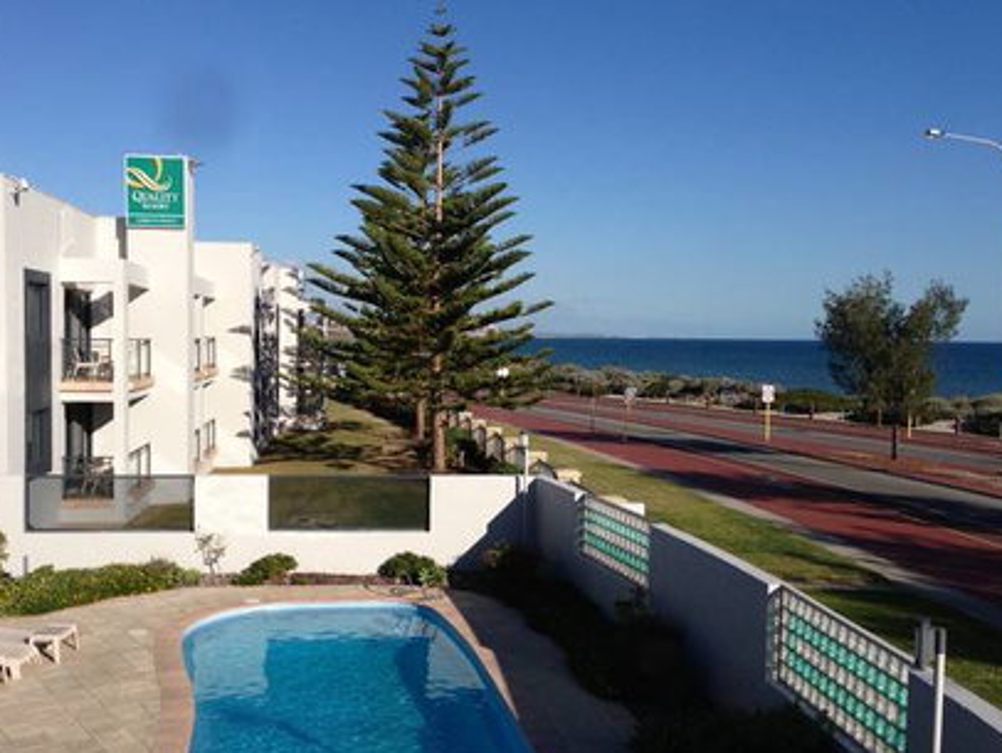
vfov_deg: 36.8
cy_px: 400
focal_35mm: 39
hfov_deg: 47.7
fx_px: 1130
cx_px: 437
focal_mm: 4.13
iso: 50
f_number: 2.4
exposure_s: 1/2262
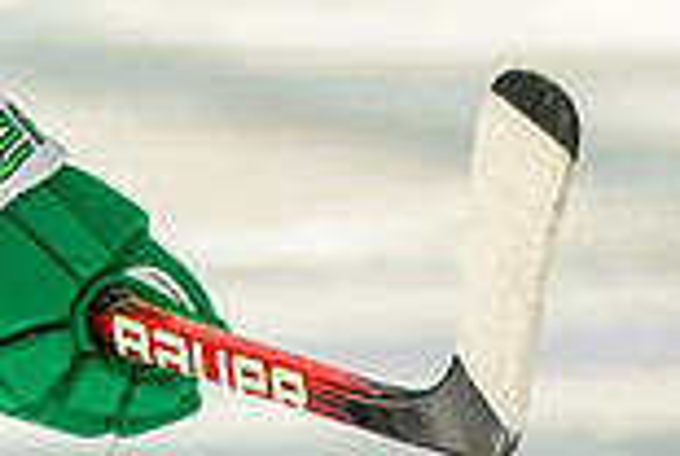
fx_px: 33554
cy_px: -803
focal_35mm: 1773
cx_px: -204
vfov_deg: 0.8
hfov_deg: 1.2
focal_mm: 300
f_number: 3.5
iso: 1600
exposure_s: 1/3200
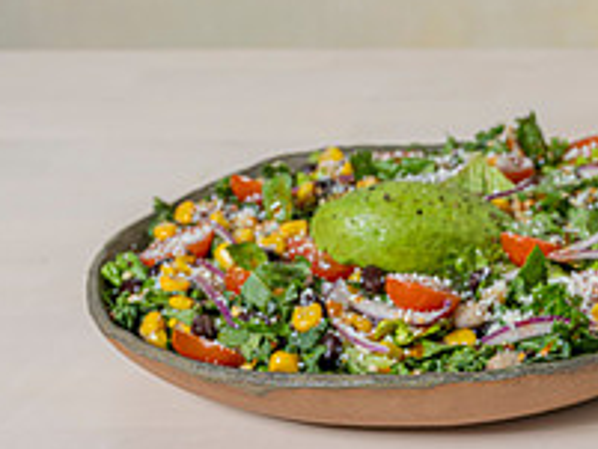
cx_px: 821
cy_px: 486
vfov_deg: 9.8
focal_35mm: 150
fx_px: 2593
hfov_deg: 12.7
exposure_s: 1/25
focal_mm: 66.3
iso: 250
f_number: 10
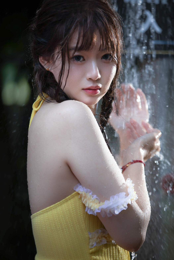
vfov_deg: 13.3
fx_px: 1116
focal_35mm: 154
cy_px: 130
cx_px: 87
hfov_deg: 8.9
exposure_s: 1/250
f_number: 2.8
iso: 250
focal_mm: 155
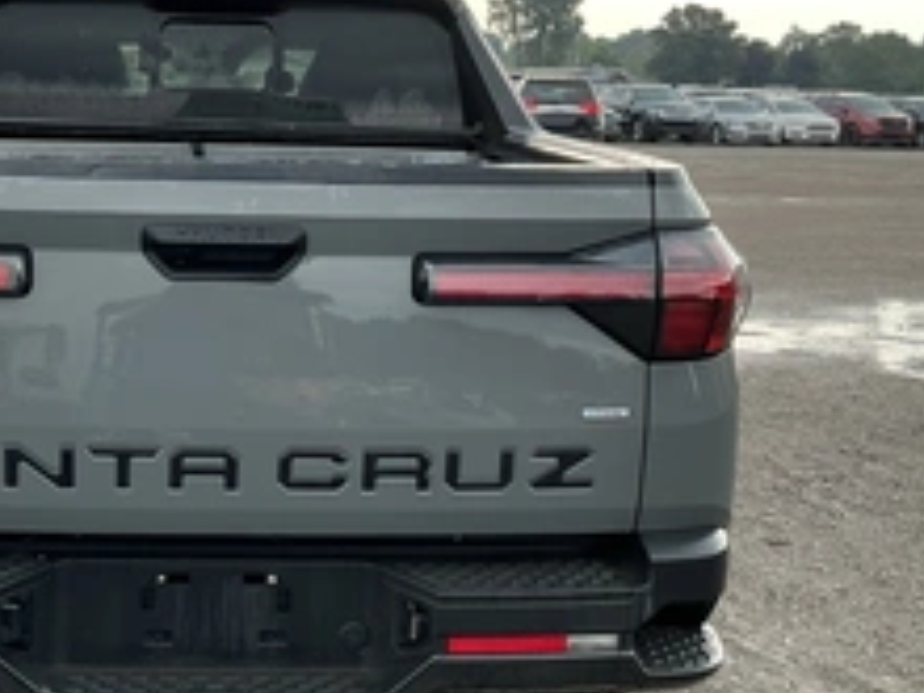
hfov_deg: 36.8
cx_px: 260
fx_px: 1361
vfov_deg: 28.6
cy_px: 332
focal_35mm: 51
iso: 20
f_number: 1.8
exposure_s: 1/167
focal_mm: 3
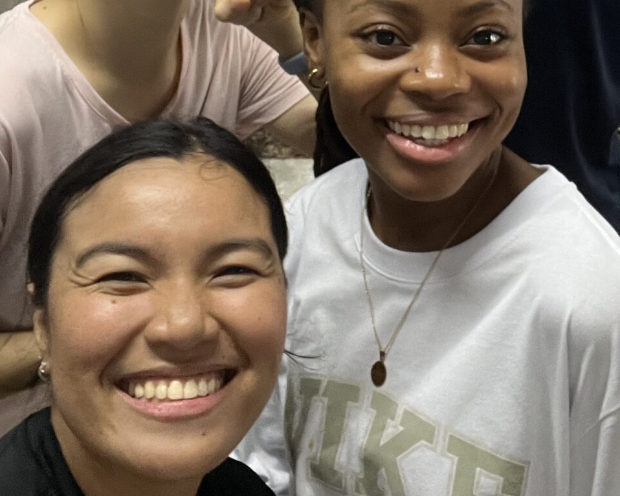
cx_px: 485
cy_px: -35
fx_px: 1101
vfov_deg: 23.9
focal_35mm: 60
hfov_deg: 30.8
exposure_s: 1/33
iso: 250
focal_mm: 2.71
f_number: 2.2
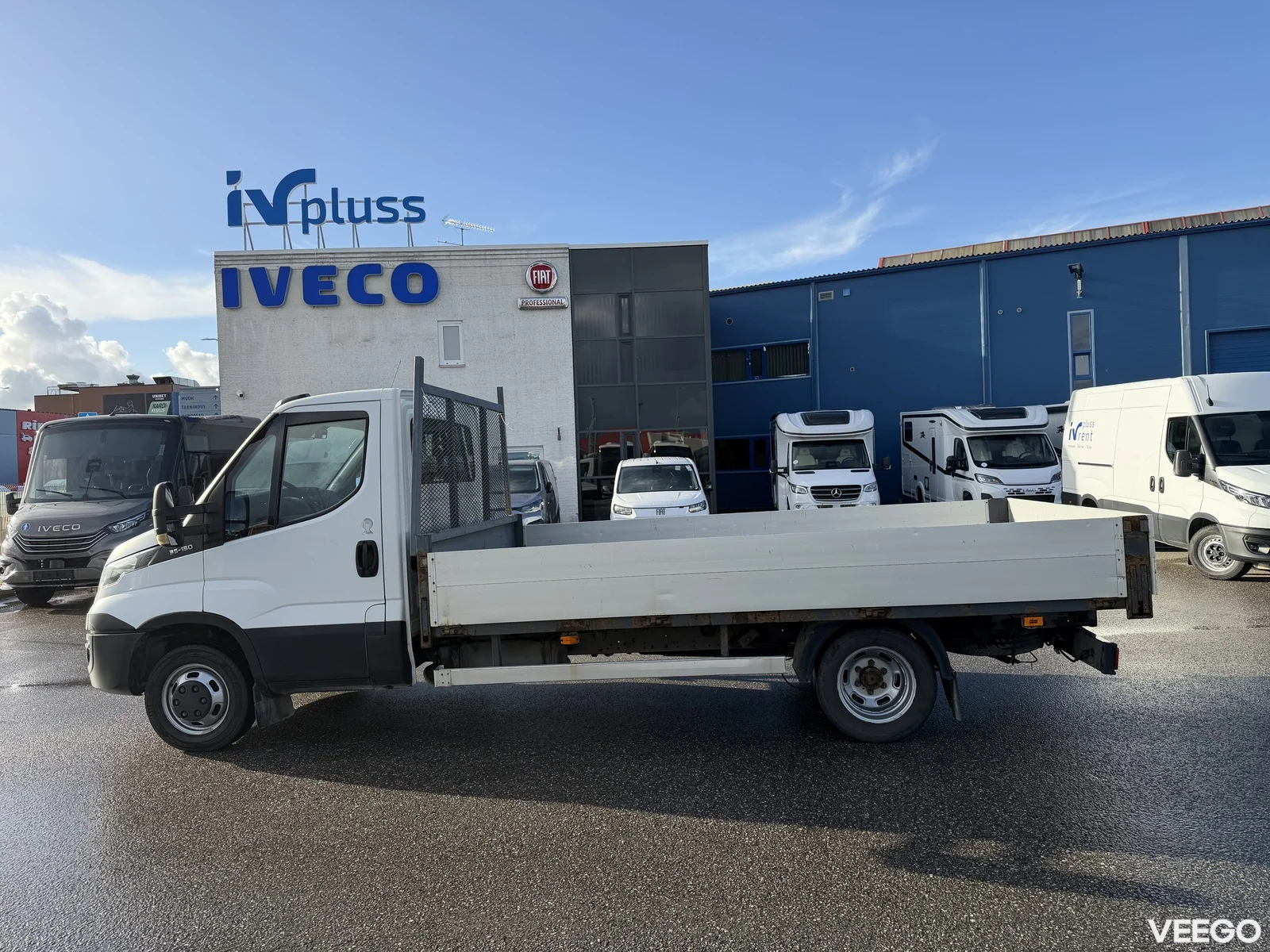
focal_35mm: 24
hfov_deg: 71.6
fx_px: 881
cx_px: 635
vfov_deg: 56.8
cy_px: 476
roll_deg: +2.2
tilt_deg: -0.6
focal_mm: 6.76
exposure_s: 1/2801
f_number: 1.78
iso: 100
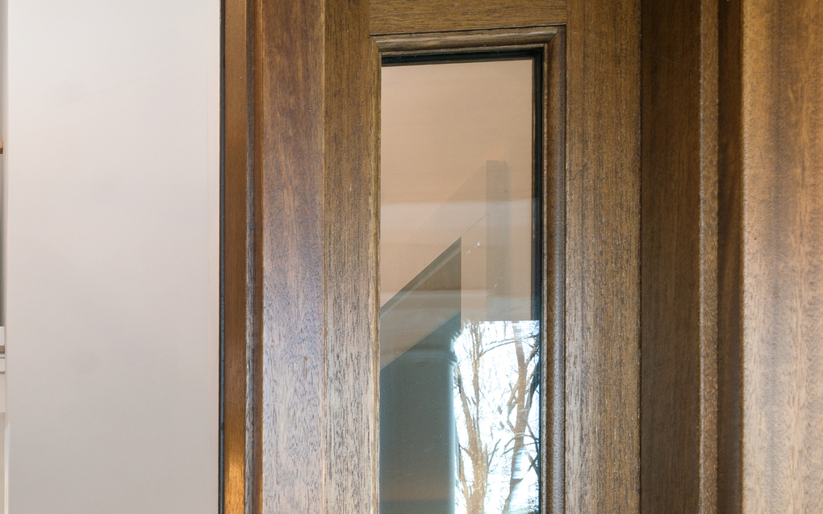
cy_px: 802
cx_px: -152
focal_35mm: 43
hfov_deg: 36.3
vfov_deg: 23.1
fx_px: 964
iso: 100
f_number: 8
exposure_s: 1/3
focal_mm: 14
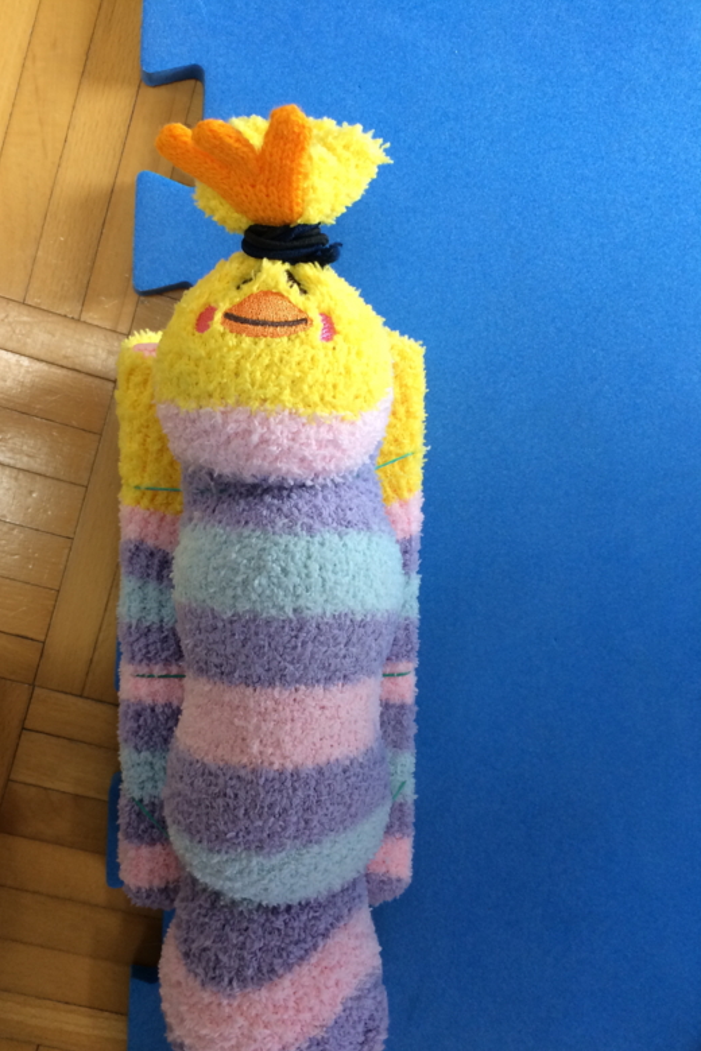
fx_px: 935
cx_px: 299
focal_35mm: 32
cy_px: 536
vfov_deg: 58.7
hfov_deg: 41.0
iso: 64
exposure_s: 1/33
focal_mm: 4.12
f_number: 2.2
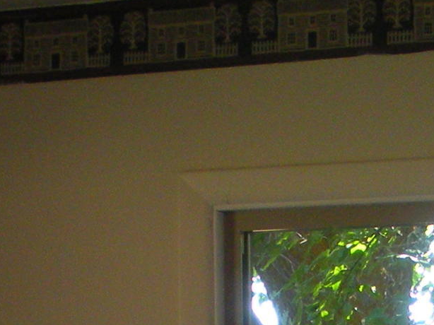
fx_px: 2206
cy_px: 601
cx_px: 491
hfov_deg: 11.1
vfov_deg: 8.1
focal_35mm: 176
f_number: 3.5
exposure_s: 1/60.5
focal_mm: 6.3
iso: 169
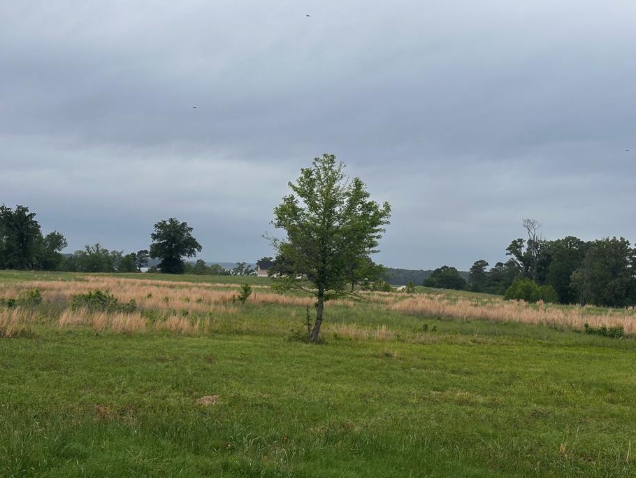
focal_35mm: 54
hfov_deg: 35.5
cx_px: 301
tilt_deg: +2.9
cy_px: 226
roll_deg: -2.8
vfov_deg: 27.0
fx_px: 992
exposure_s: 1/1590
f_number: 1.78
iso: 64
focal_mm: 6.86
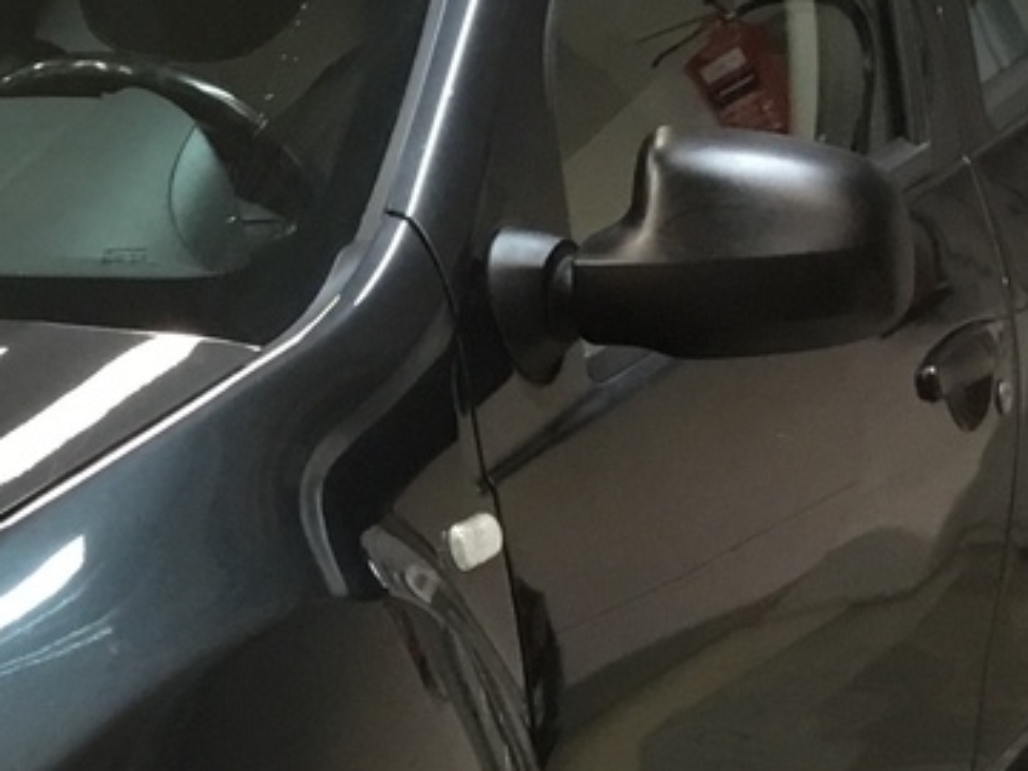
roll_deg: +4.1
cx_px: -371
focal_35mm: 124
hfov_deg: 15.0
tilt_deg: -15.8
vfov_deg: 11.8
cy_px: 800
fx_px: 3682
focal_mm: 3.3
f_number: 2.4
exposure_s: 1/33
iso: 125
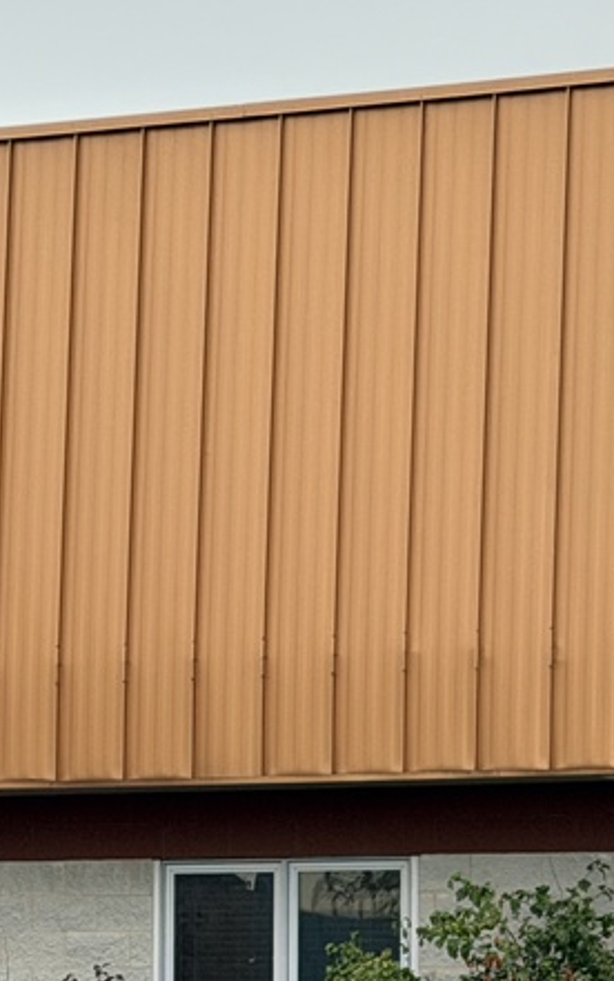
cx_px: 165
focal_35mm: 166
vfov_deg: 12.4
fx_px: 4440
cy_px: 1001
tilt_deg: +0.5
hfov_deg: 7.9
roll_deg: +0.4
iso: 100
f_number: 1.78
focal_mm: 6.76
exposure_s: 1/1543
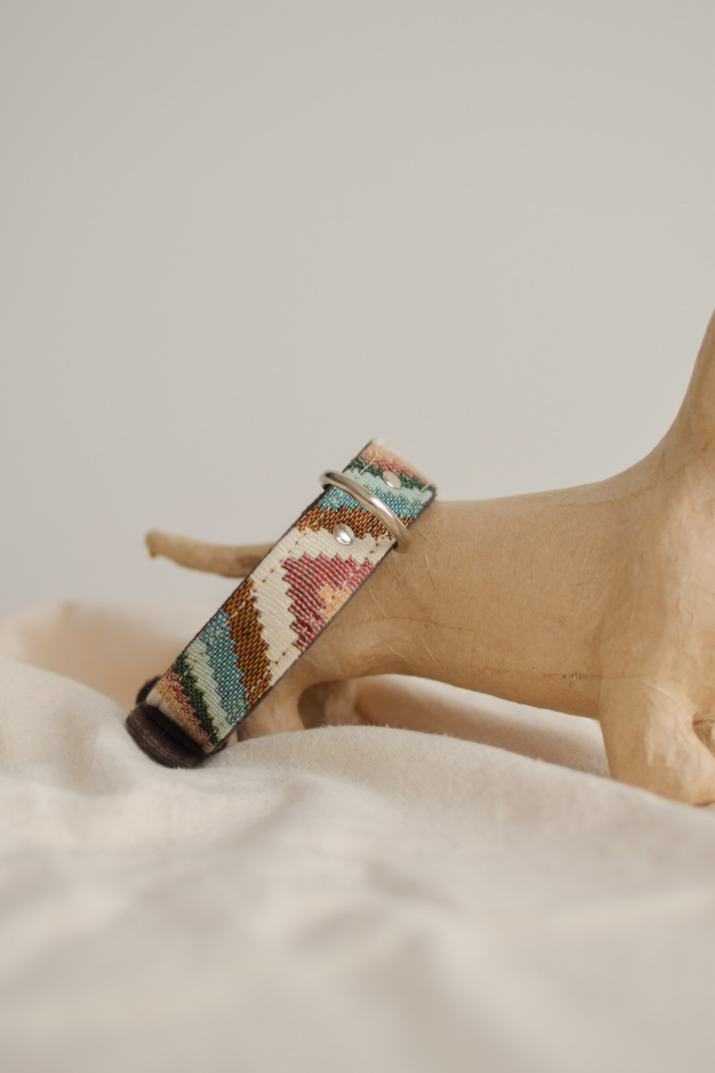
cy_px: 536
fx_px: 1564
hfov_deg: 25.8
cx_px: 358
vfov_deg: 37.9
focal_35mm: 52
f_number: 2.5
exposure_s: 1/125
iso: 400
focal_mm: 35
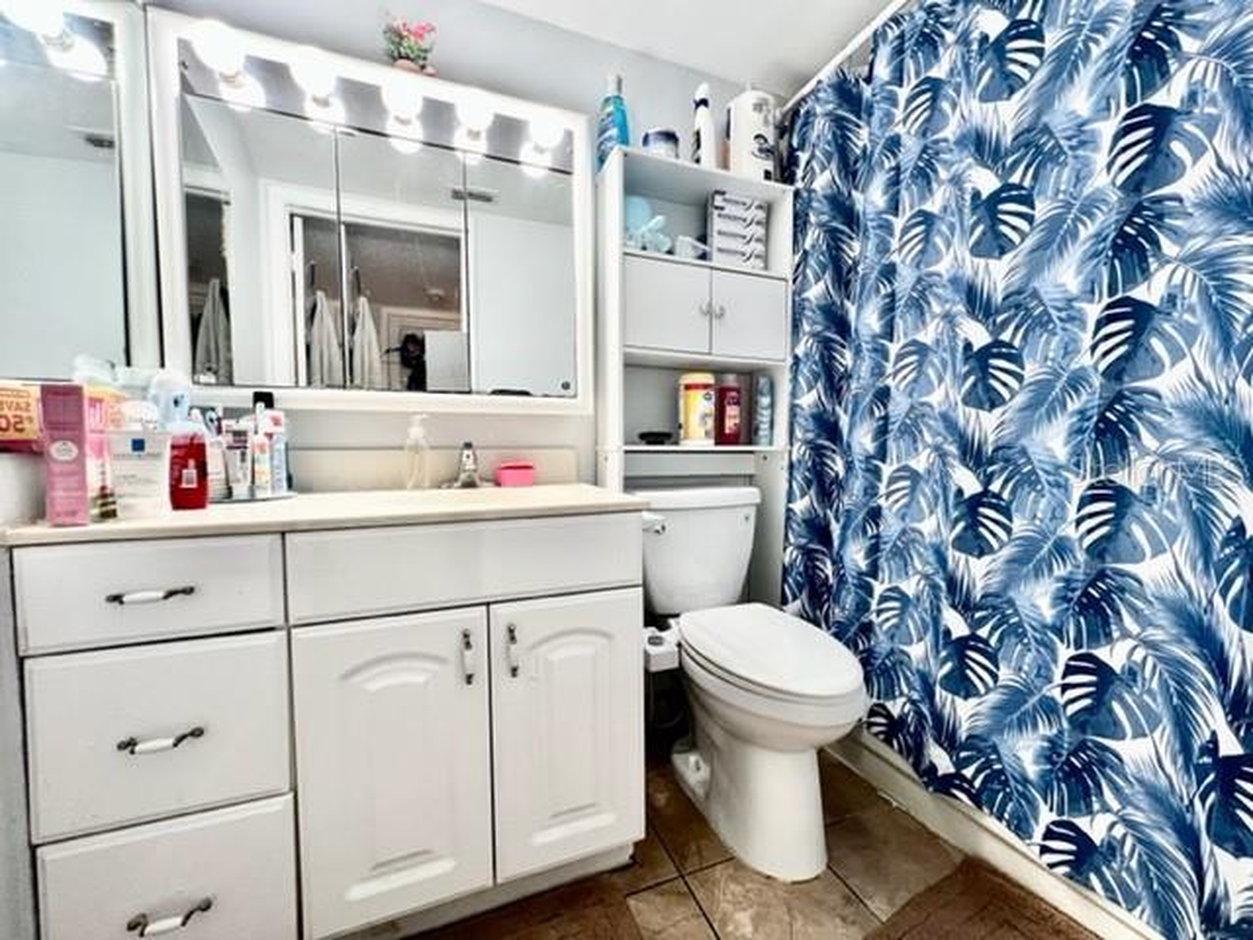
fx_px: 471
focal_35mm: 13
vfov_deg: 89.9
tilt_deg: -2.6
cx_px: 626
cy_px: 470
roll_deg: +0.5
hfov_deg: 106.2
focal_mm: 1.57
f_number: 1.8
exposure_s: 1/60
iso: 125
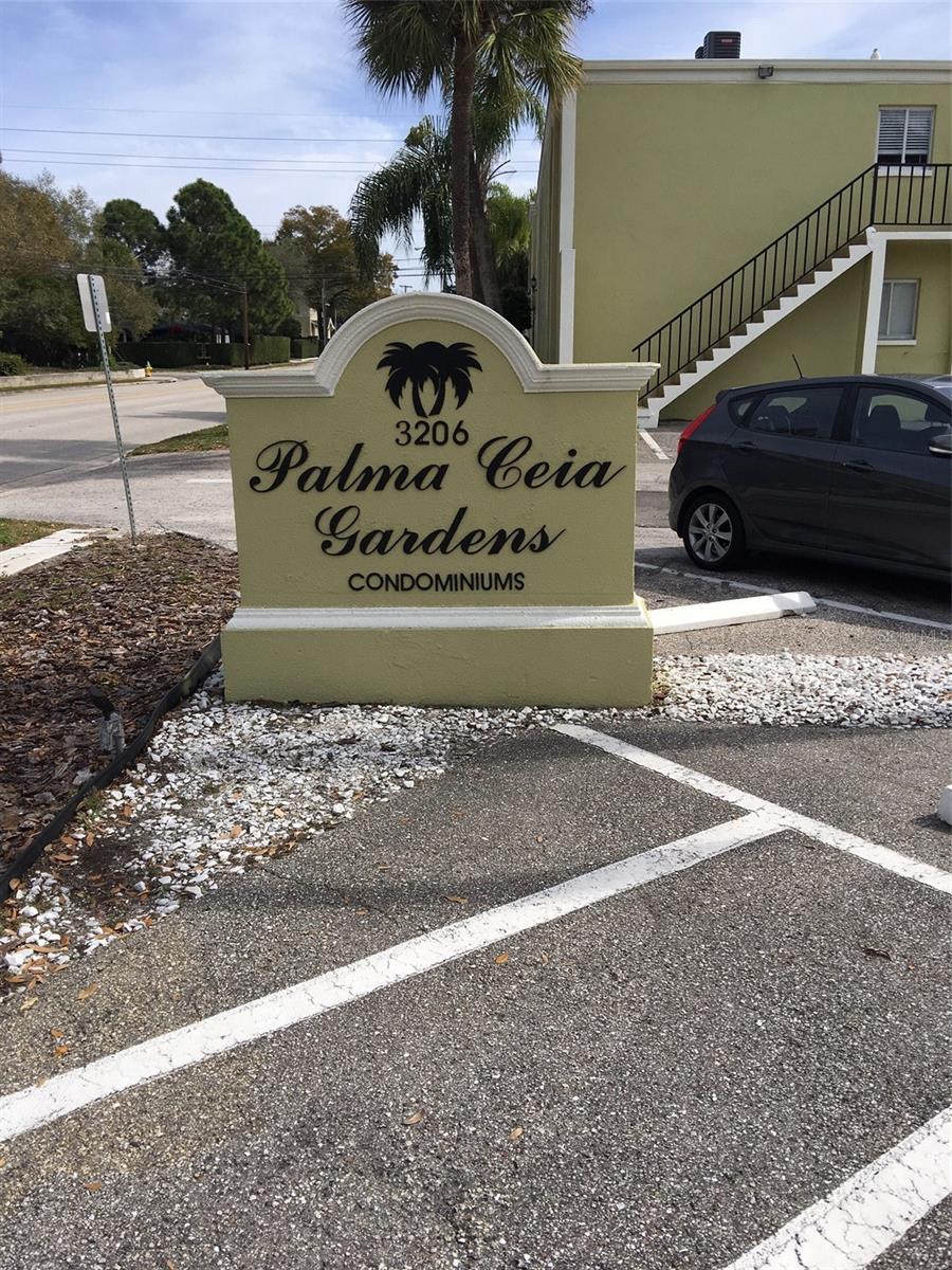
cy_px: 635
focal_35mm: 29
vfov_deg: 61.7
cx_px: 476
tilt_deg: -13.4
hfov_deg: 48.2
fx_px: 1063
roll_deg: +0.2
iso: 25
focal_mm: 4.15
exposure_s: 1/2079
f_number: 2.2
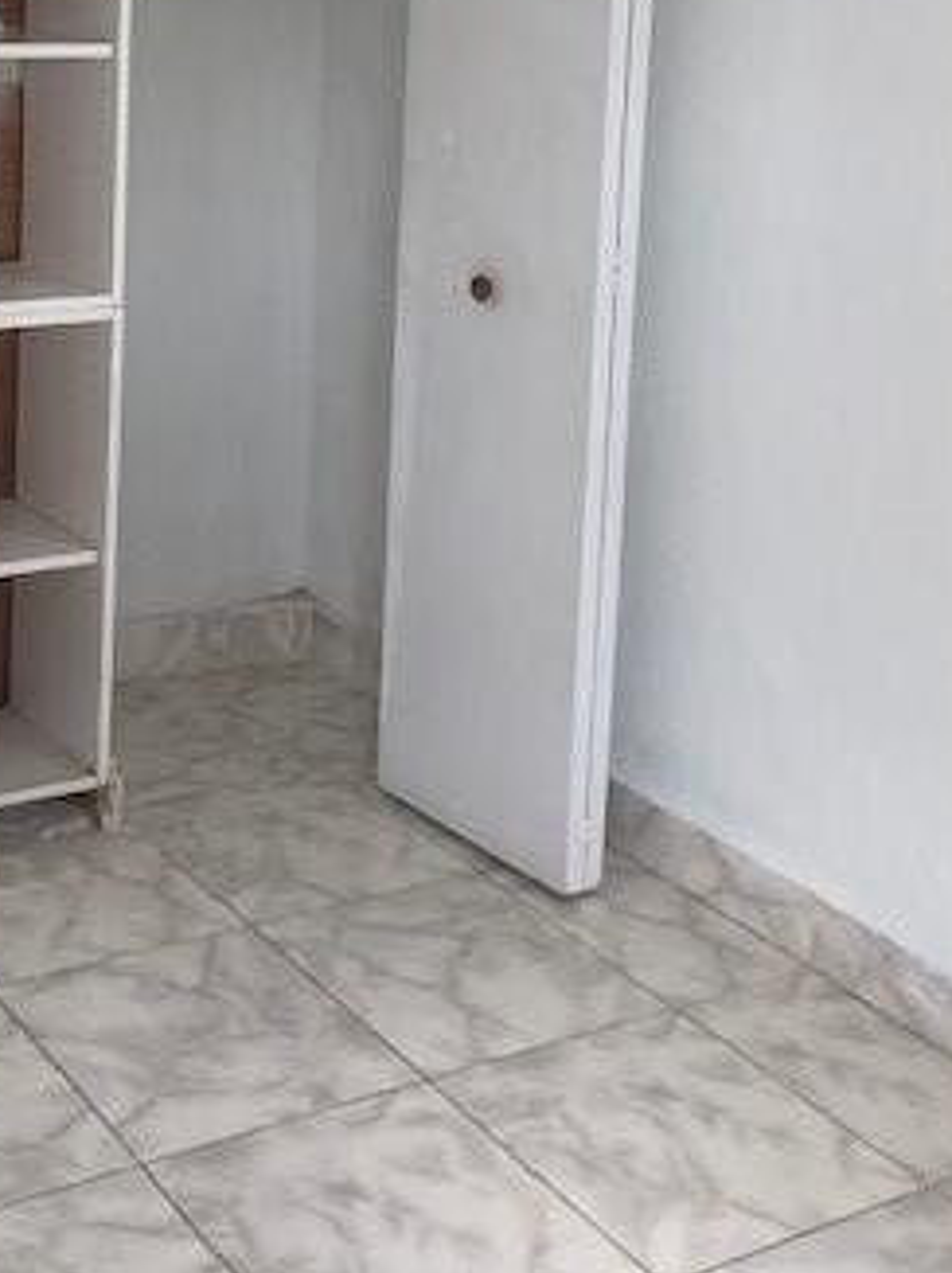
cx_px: 66
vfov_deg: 33.2
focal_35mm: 55
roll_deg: -1.1
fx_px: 2019
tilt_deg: -6.3
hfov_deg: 25.6
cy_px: 129
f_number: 1.8
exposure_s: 1/120
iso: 32
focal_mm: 3.99
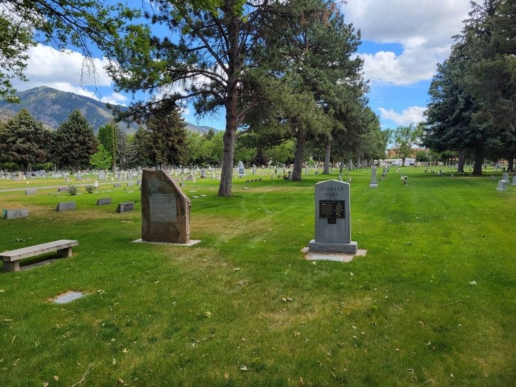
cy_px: 194
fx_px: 388
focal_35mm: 26
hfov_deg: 67.3
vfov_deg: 53.1
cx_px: 258
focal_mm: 5.4
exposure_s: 1/952
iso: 40
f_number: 1.8
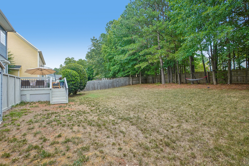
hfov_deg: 100.4
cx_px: 124
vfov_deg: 77.3
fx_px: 104
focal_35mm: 15
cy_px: 83
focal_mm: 10
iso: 400
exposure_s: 1/50
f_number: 8
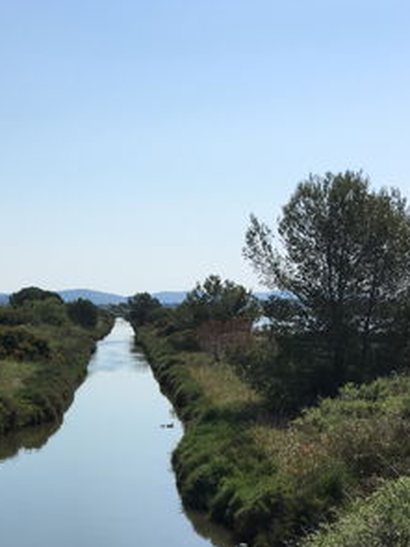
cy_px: 469
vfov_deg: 29.7
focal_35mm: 63
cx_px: 4
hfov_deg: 22.4
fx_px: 996
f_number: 2.2
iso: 25
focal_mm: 4.15
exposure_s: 1/2404
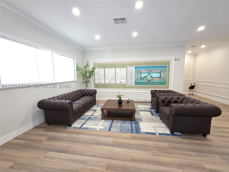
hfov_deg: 106.2
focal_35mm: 13
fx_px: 86
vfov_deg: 89.9
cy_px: 86
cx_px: 114
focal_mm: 2.2
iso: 250
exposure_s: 1/60
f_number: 1.9
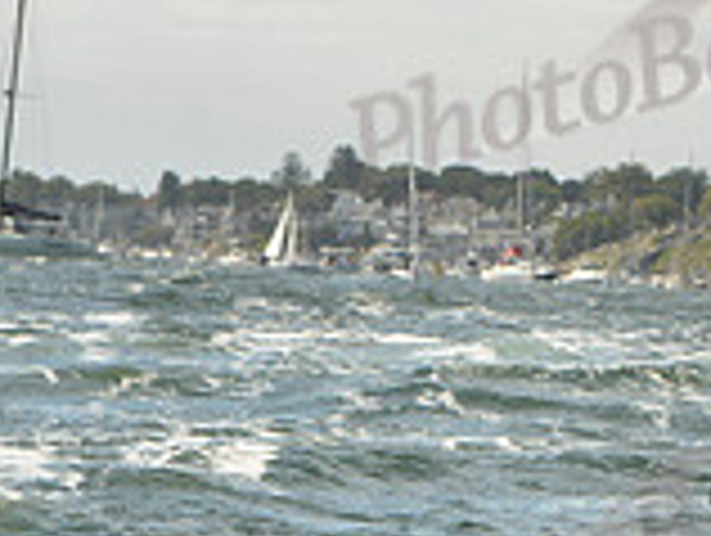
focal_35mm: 324
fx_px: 6665
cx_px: 1220
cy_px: 241
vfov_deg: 4.6
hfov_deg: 6.0
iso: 400
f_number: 8
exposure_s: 1/1600
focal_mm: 92
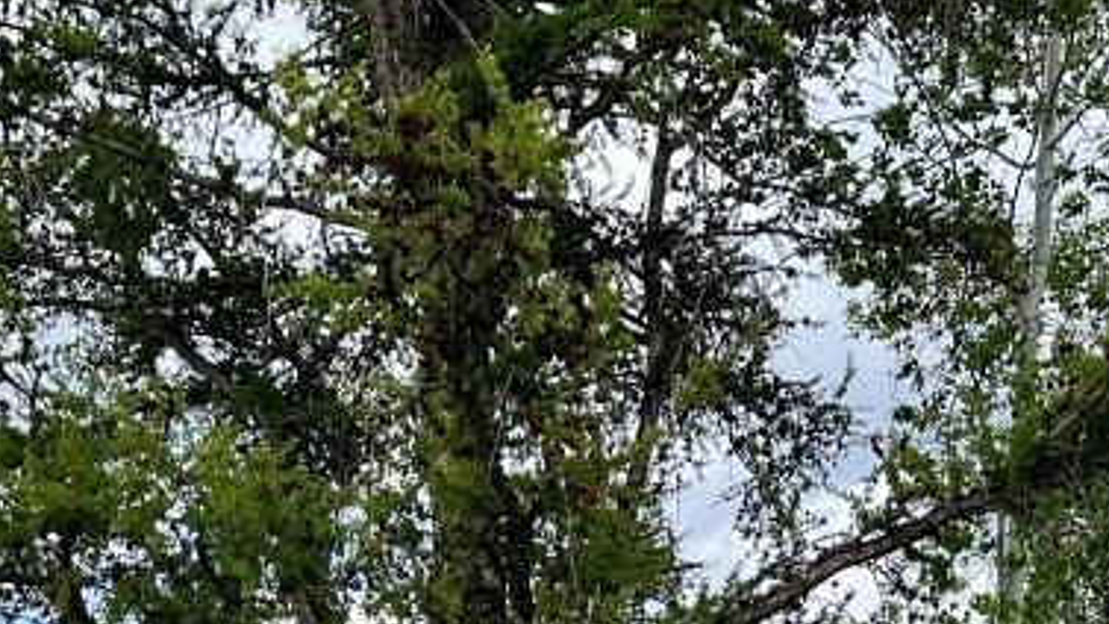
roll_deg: +0.1
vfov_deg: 15.2
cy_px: 1051
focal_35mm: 71
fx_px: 2088
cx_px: 353
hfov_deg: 29.5
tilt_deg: +5.6
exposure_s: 1/1119
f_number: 1.78
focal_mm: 6.86
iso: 80
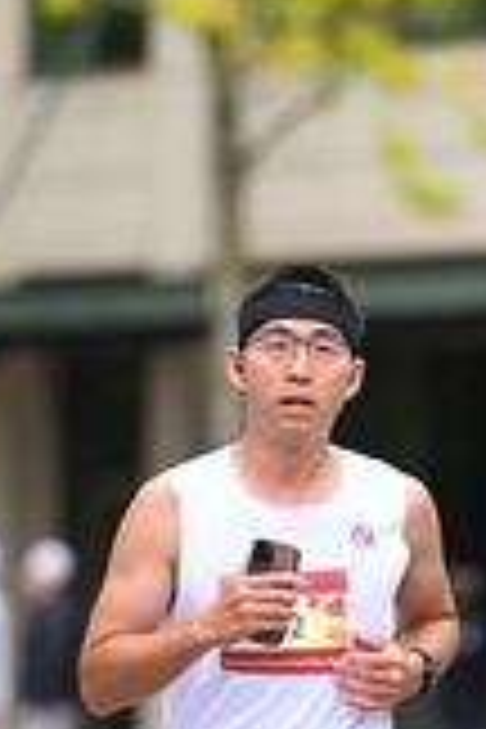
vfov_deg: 3.0
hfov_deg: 2.0
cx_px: 475
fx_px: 13769
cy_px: 490
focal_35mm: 680
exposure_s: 1/2000
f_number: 2.8
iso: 800
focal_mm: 200
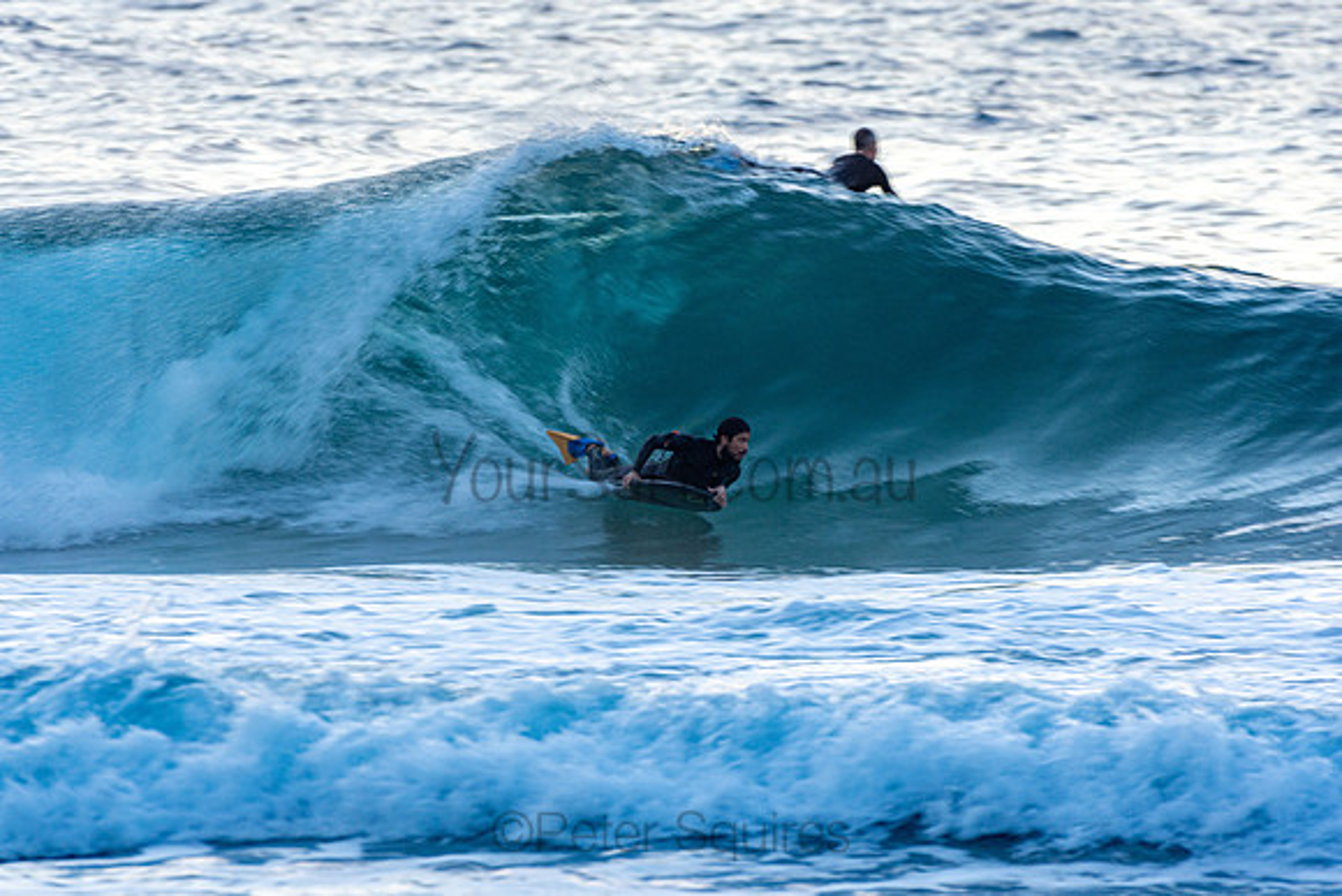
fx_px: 26845
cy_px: 448
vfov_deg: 1.9
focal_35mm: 720
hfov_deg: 2.9
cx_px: 671
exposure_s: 1/100
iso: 160
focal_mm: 480
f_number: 5.6
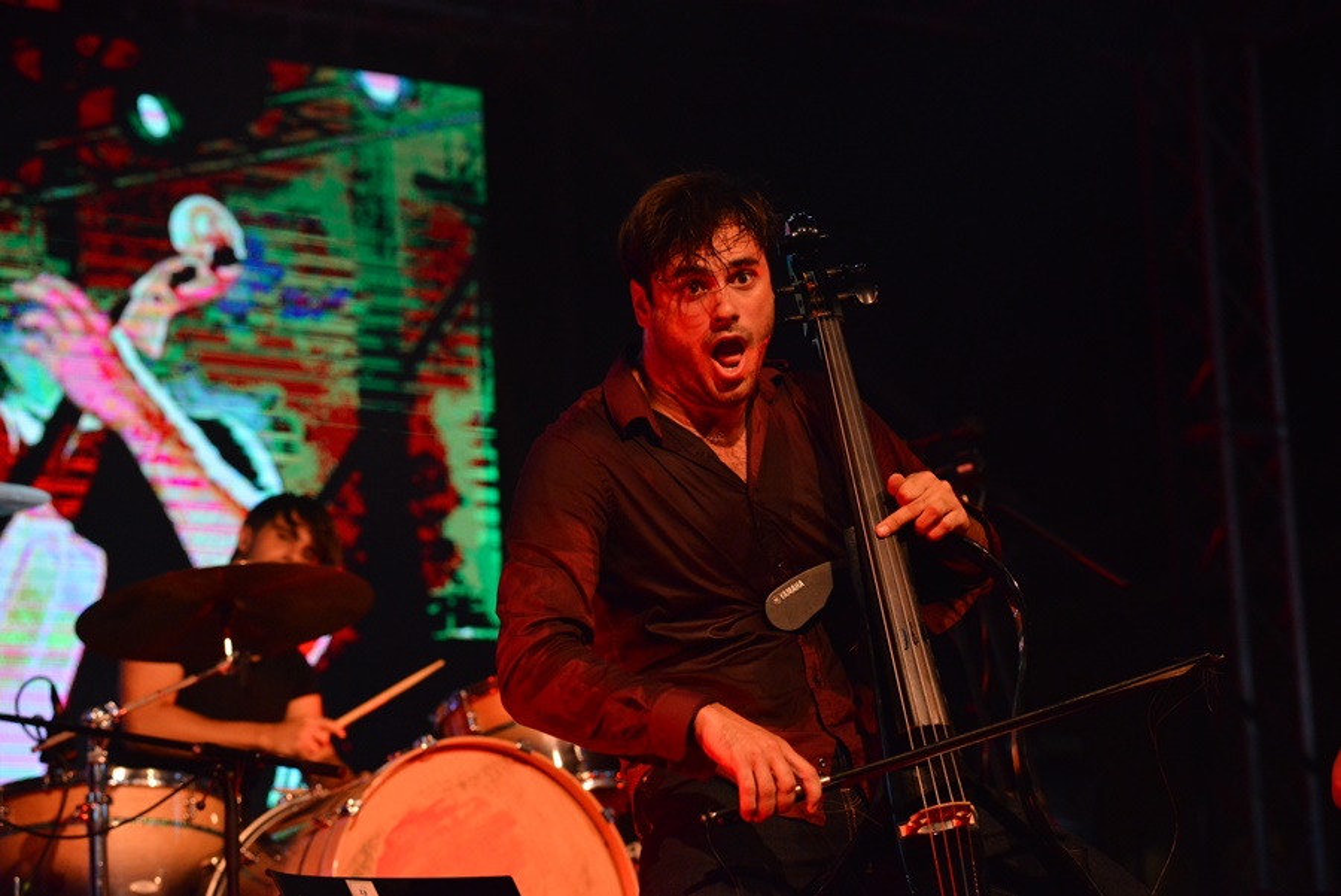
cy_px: 448
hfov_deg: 18.3
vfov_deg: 12.2
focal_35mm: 112
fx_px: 4174
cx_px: 670
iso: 4000
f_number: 5
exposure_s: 1/500
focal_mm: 112
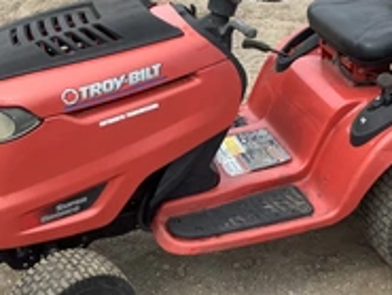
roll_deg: +1.7
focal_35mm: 67
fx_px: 759
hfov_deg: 28.9
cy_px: 127
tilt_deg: -26.4
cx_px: 225
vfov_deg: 21.9
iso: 25
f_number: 2.4
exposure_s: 1/627
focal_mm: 3.3
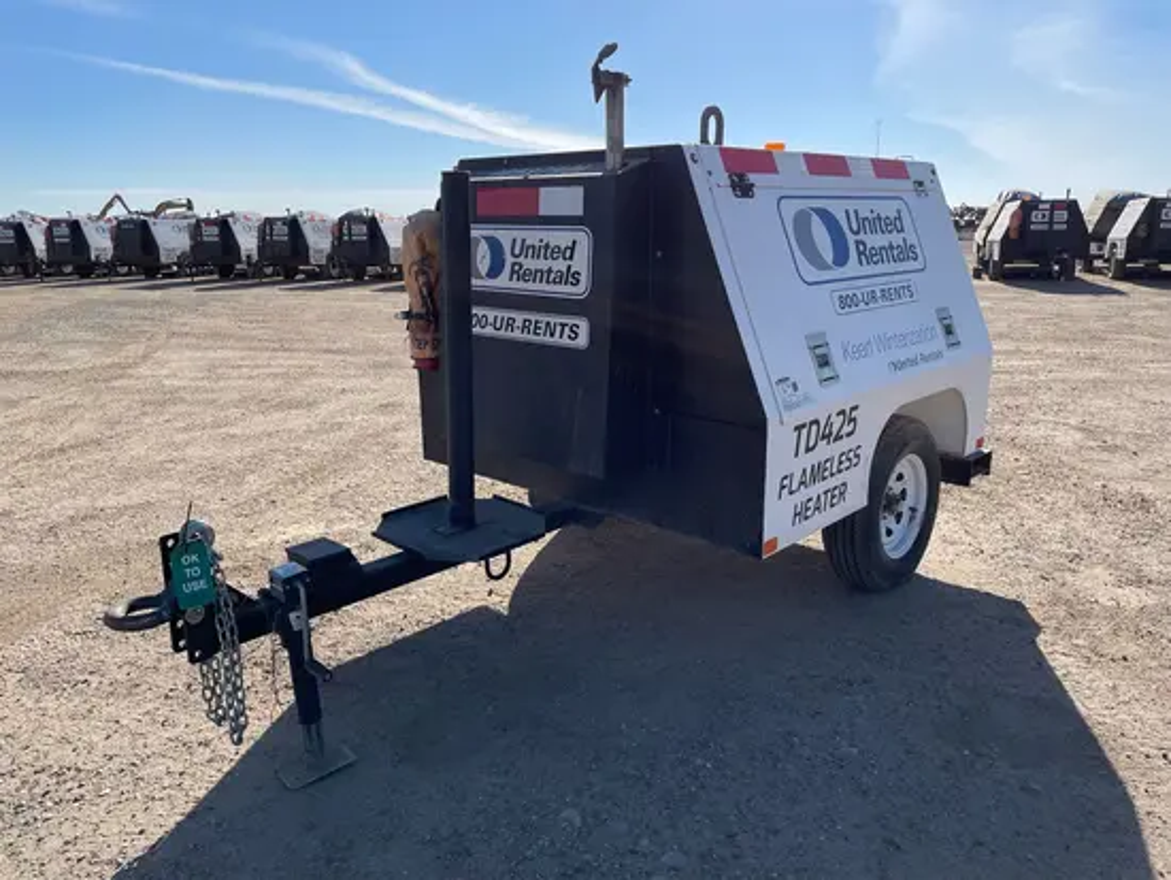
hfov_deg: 67.3
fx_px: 880
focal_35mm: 26
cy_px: 440
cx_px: 586
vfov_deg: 53.1
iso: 50
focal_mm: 4.2
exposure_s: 1/6897
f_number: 1.6
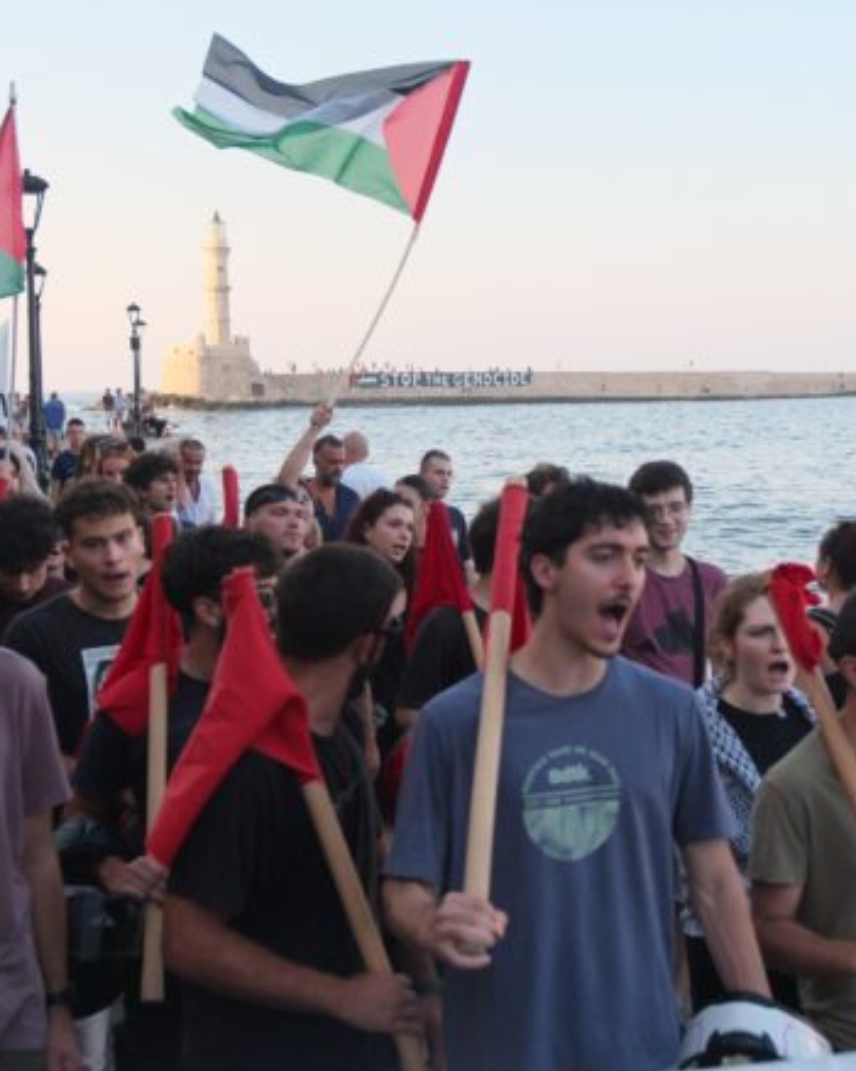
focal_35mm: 51
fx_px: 1616
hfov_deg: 29.7
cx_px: 435
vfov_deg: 36.6
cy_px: 462
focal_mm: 20.6
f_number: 3.2
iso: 1000
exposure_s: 1/1000
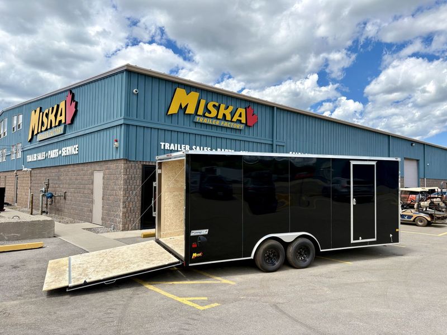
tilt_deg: +1.9
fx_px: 336
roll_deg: -0.4
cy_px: 168
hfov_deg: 67.3
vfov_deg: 53.1
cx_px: 224
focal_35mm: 26
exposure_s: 1/3125
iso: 50
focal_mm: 5.96
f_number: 1.6
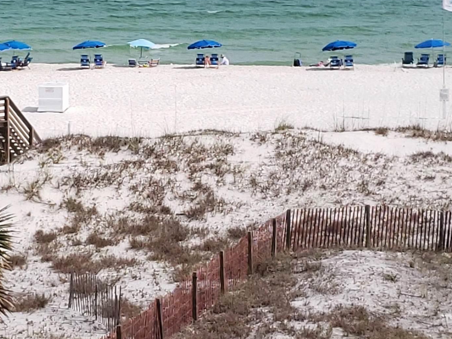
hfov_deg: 32.1
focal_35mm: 58
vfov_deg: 25.2
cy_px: 142
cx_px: 76
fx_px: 757
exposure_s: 1/5120
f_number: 1.5
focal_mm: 4.3
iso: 50
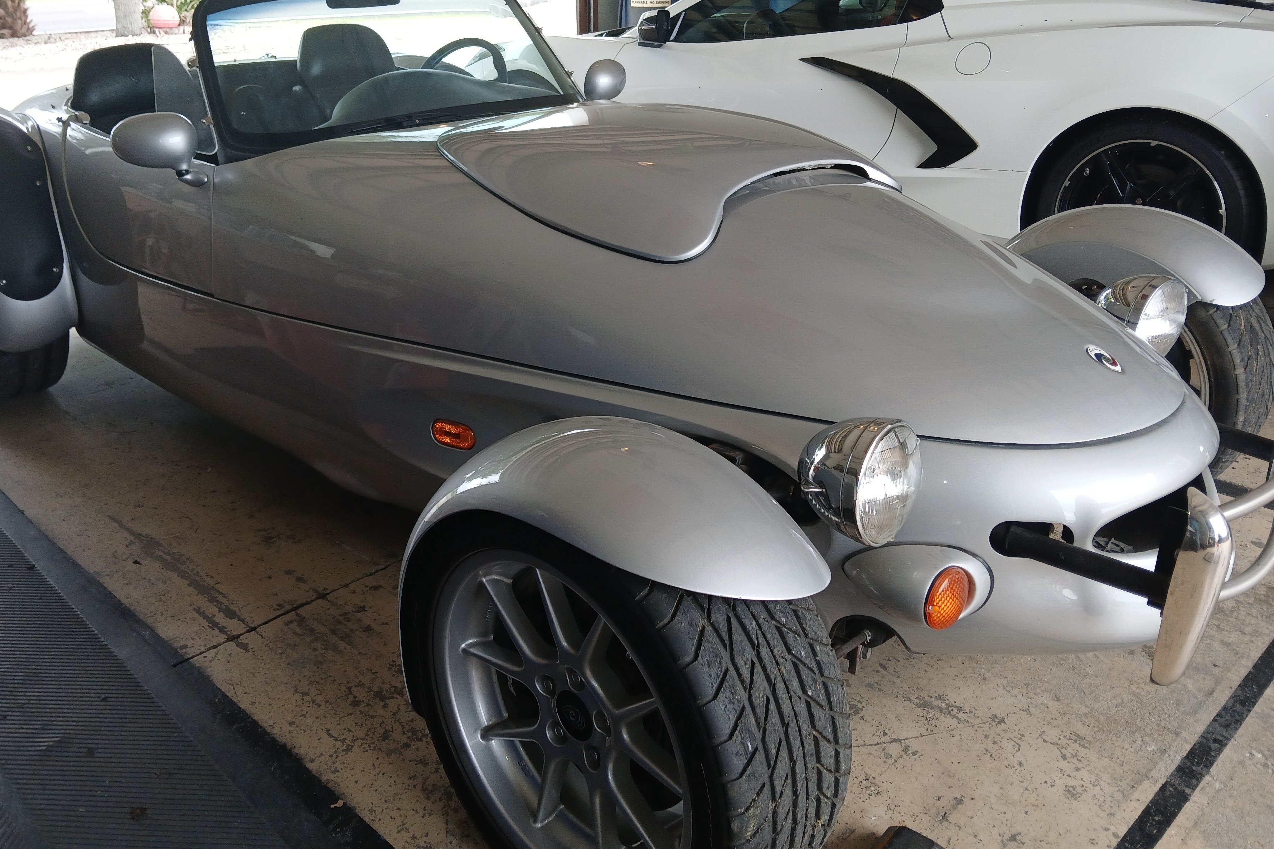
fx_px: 1097
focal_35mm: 31
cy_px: 358
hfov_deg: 60.2
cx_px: 595
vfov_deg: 42.2
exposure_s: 1/60
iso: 32
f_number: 1.8
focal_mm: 3.98
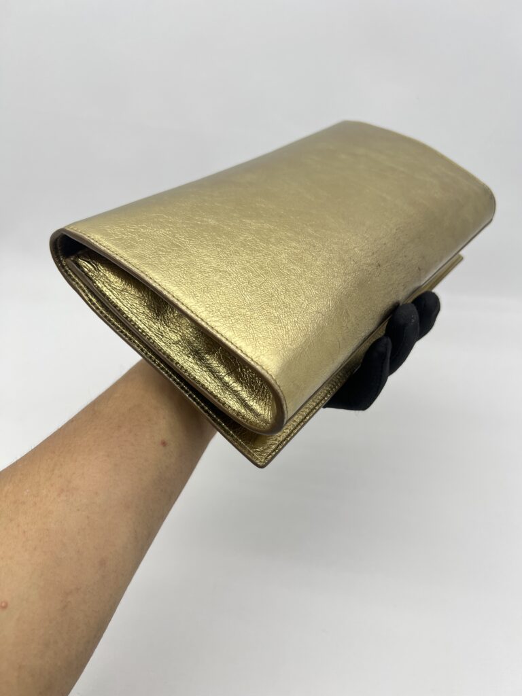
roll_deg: +2.0
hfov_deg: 53.1
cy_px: 348
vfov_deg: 67.3
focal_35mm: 26
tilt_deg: -34.8
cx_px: 261
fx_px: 523
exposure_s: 1/108
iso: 32
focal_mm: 5.7
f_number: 1.5
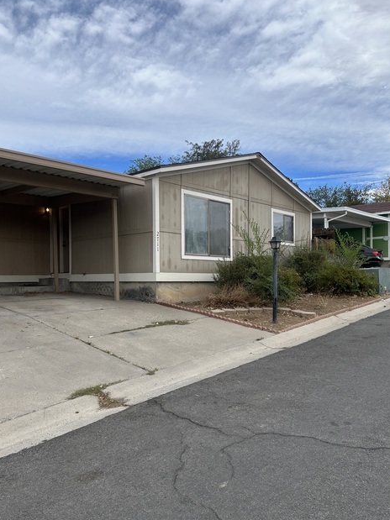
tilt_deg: +0.9
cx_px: 182
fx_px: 421
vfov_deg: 63.4
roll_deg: +0.6
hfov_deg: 49.7
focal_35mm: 28
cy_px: 276
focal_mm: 5.7
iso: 50
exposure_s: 1/2841
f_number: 1.5
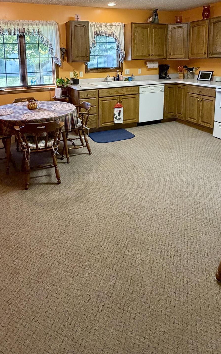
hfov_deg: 50.5
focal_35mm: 24
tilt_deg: -8.5
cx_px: 82
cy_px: 93
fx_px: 231
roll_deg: +1.1
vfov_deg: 70.4
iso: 250
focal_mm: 2.22
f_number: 2.2
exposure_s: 1/60
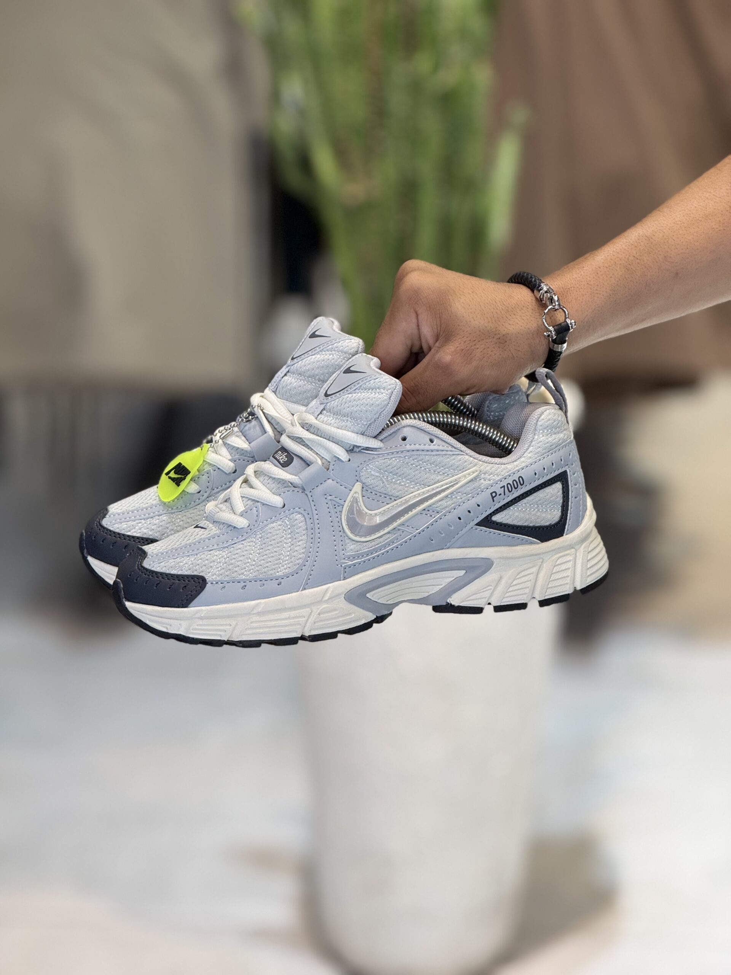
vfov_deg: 16.4
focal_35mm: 120
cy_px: 488
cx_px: 366
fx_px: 3379
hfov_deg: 12.3
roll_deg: -0.8
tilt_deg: -17.4
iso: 100
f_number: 2.8
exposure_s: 1/100
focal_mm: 15.66
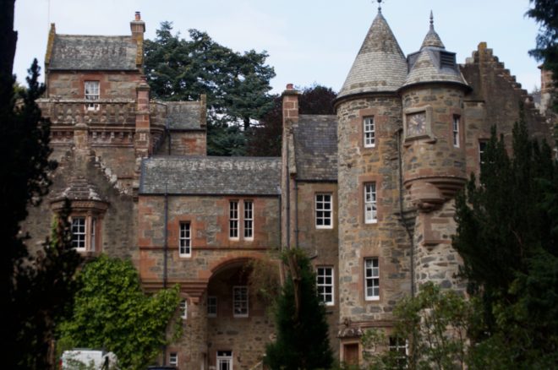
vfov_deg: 16.5
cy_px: 185
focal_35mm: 82
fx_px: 1277
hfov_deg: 24.7
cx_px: 279
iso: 200
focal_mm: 55
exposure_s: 1/200
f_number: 9
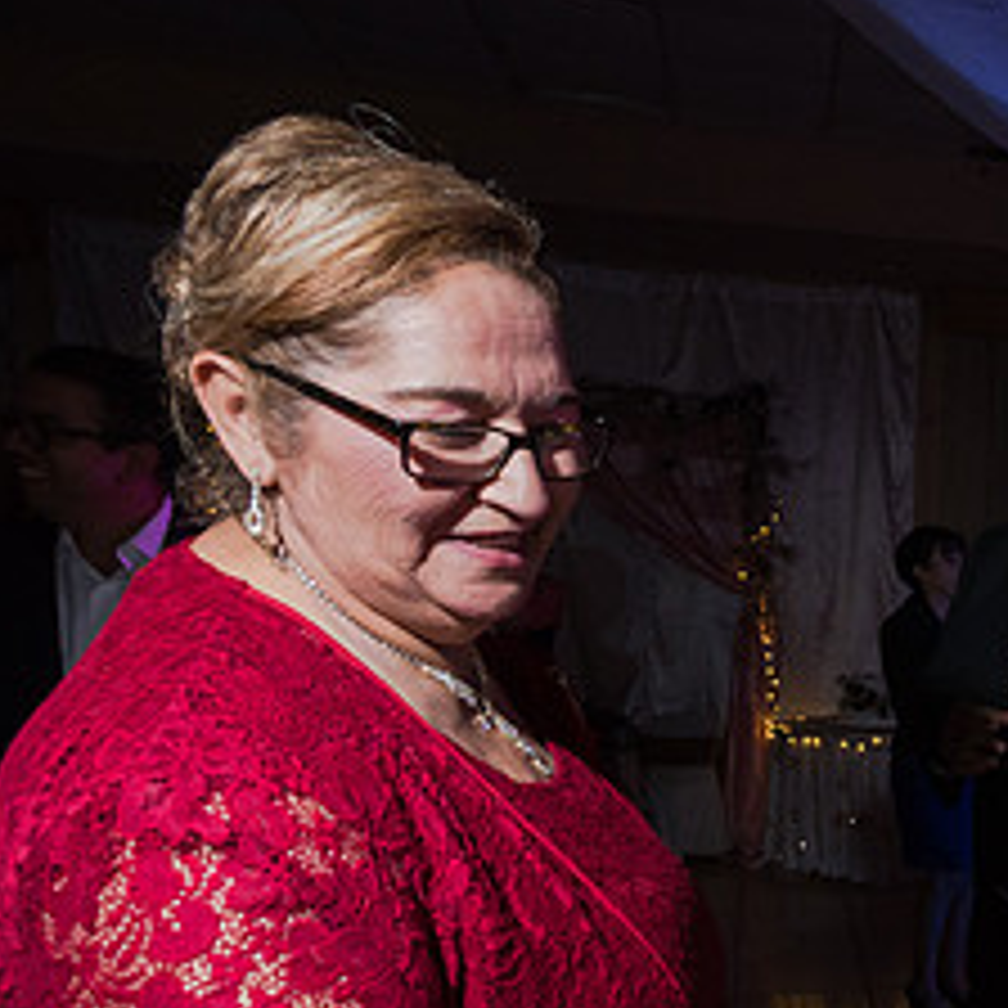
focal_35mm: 44
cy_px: 853
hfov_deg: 30.8
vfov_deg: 36.6
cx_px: 1282
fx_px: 1450
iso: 1600
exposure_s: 1/100
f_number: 4.5
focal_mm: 20
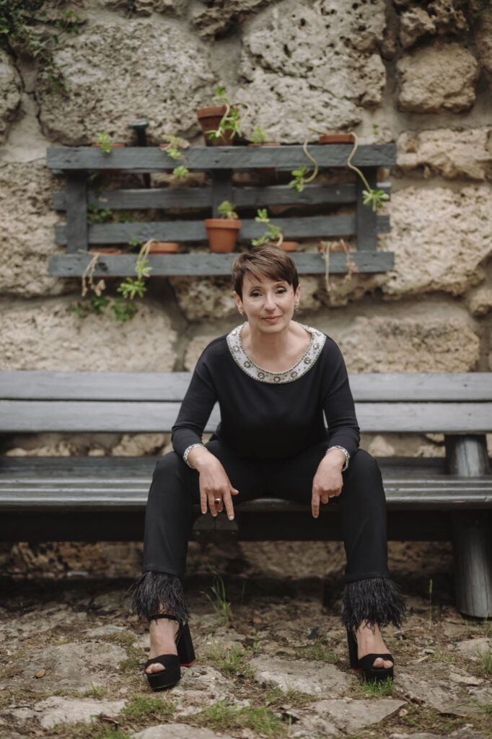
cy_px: 370
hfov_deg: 27.0
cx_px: 246
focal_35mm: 50
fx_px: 1026
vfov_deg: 39.6
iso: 64
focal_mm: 50
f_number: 1.2
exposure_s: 1/2000
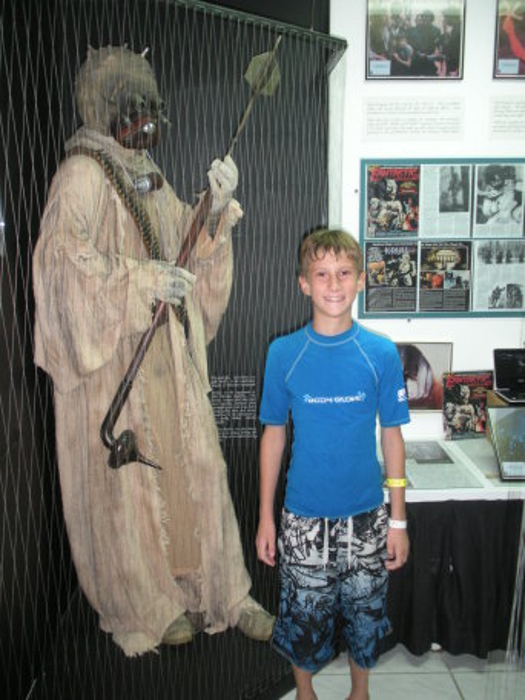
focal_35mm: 36
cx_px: 262
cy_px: 350
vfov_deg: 51.4
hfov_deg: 39.7
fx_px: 728
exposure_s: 1/30
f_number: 3.5
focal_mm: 6.3
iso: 243
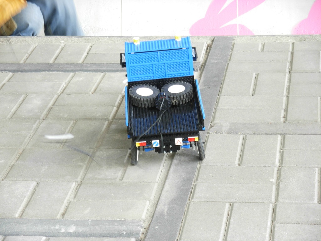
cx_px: 160
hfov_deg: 17.6
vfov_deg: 13.2
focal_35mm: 112
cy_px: 120
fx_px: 1039
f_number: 4.2
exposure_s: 1/8
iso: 200
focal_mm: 18.6
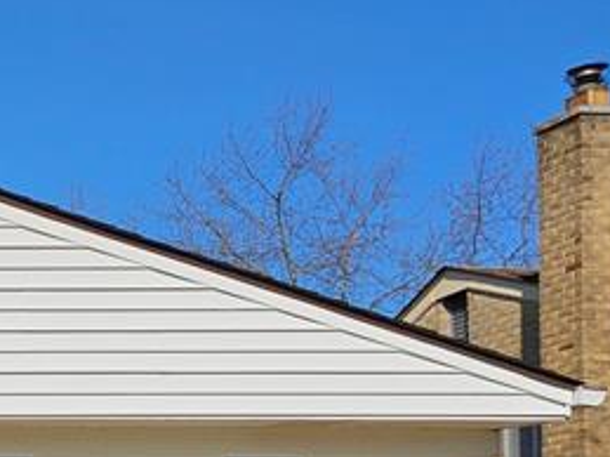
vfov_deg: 15.4
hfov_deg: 16.8
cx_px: -570
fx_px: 1603
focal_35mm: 91
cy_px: 594
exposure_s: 1/1874
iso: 12
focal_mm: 6.3
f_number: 1.7
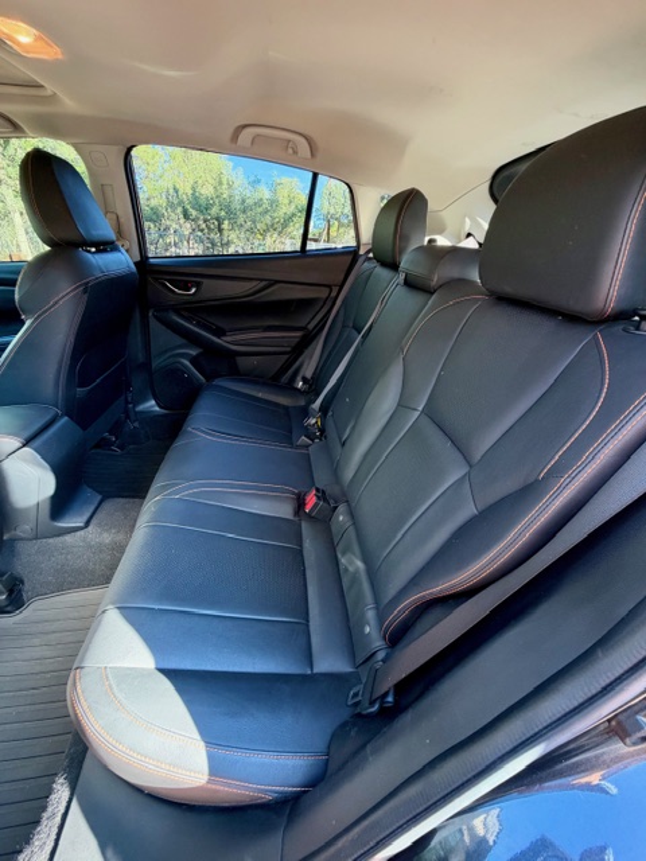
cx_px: 323
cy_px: 430
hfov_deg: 85.7
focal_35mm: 14
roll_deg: -2.0
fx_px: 348
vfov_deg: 102.1
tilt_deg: -24.2
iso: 320
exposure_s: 1/73
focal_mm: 2.22
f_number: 2.2
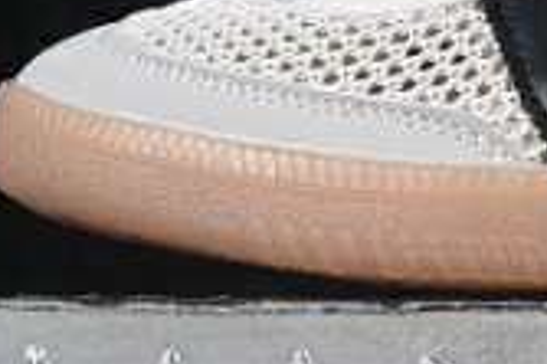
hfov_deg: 6.2
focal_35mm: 327
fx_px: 4964
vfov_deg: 4.2
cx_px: 786
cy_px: -197
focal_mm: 50
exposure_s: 1/80
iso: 160
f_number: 8
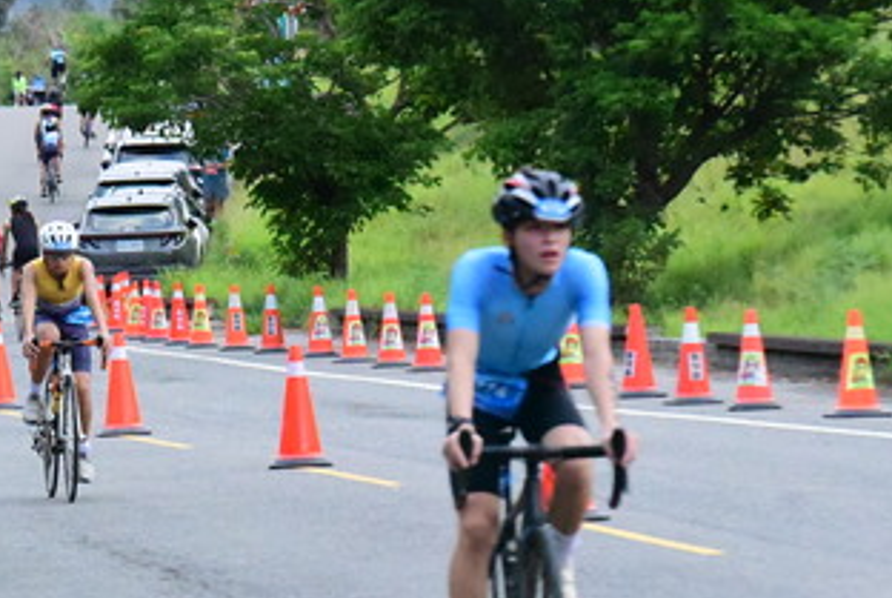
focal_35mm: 362
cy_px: 290
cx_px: -177
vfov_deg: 3.8
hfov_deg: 5.7
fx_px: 8982
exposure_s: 1/4000
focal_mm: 145
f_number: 8
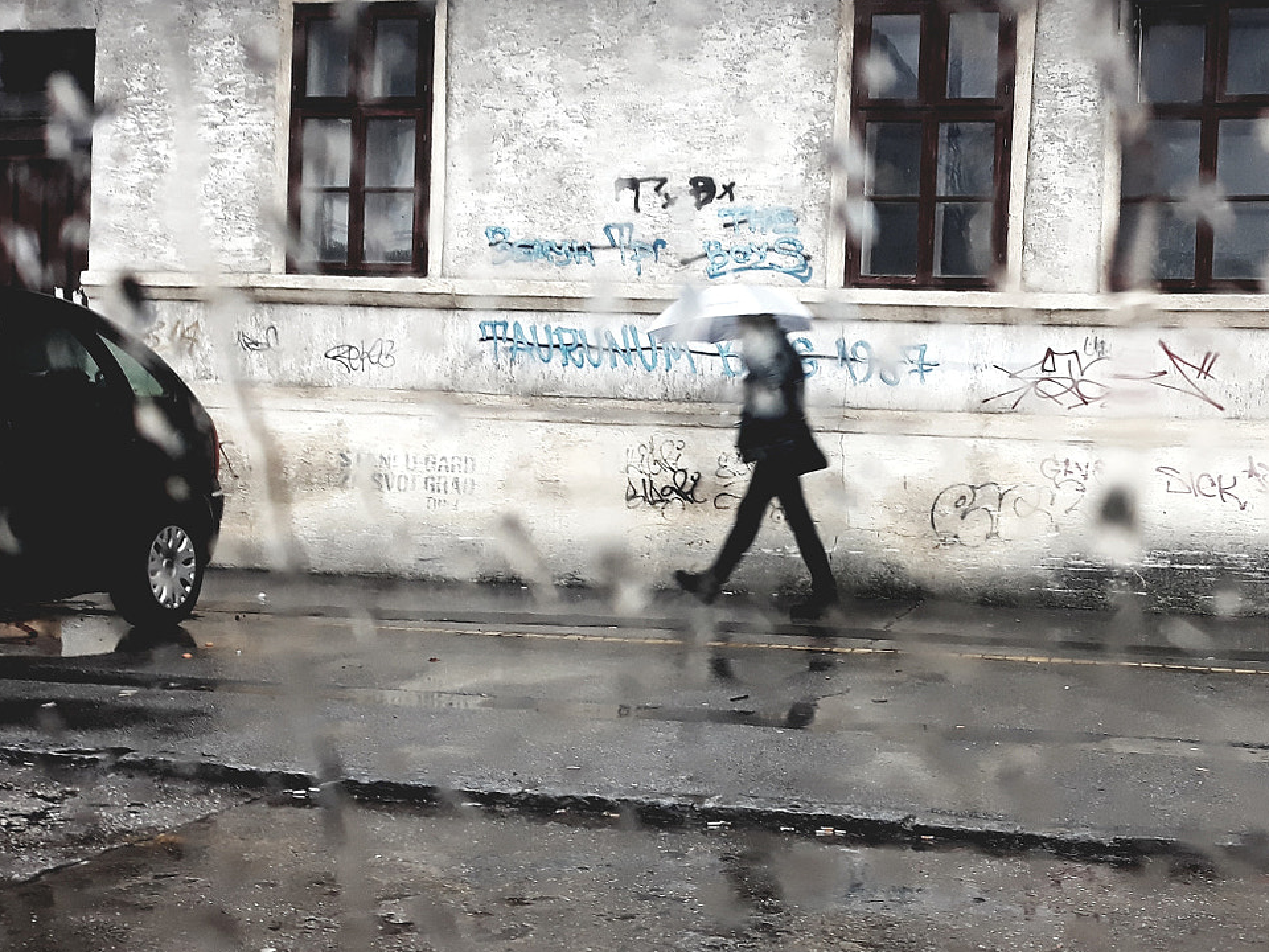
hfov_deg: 41.3
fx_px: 1650
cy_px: 493
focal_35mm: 45
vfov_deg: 32.2
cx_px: 886
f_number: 1.7
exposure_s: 1/33
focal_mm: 3.71
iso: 50
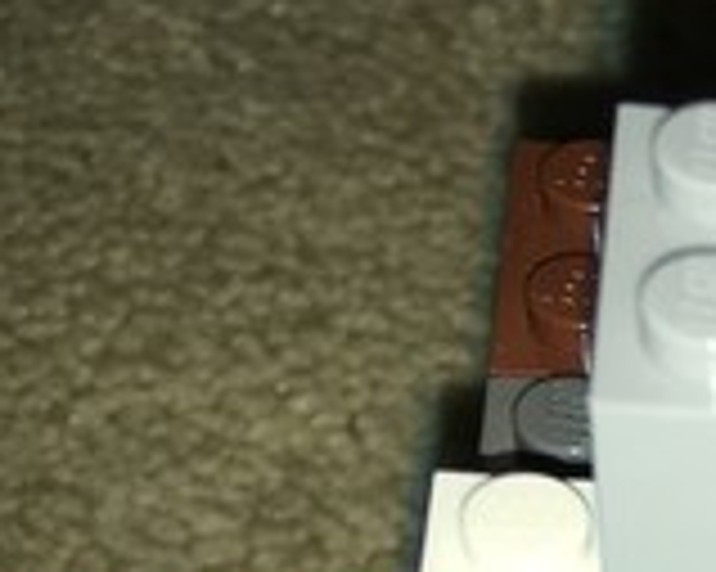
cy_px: 998
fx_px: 3388
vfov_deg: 9.2
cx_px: 1617
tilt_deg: -52.2
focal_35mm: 160
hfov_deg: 10.6
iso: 25
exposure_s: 1/97
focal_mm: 4.15
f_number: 2.2
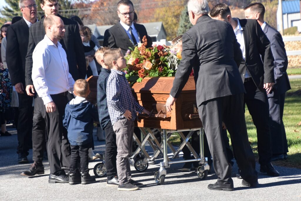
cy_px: 100
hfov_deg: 15.9
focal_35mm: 129
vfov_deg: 10.6
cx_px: 150
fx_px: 1079
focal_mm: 86
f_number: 8
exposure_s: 1/500
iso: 320
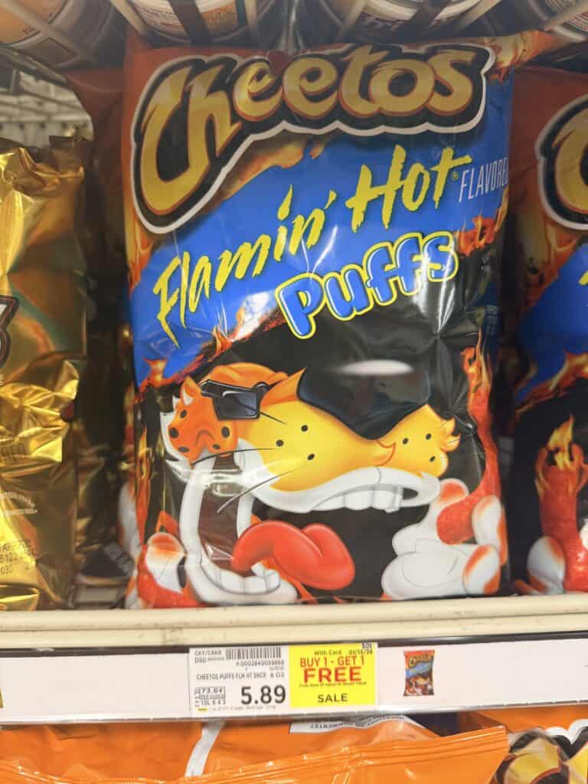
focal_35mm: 24
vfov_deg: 71.6
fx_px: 544
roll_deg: -0.3
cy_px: 392
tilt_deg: -19.7
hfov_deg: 56.8
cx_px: 294
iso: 200
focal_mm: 6.76
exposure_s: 1/63
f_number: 1.78
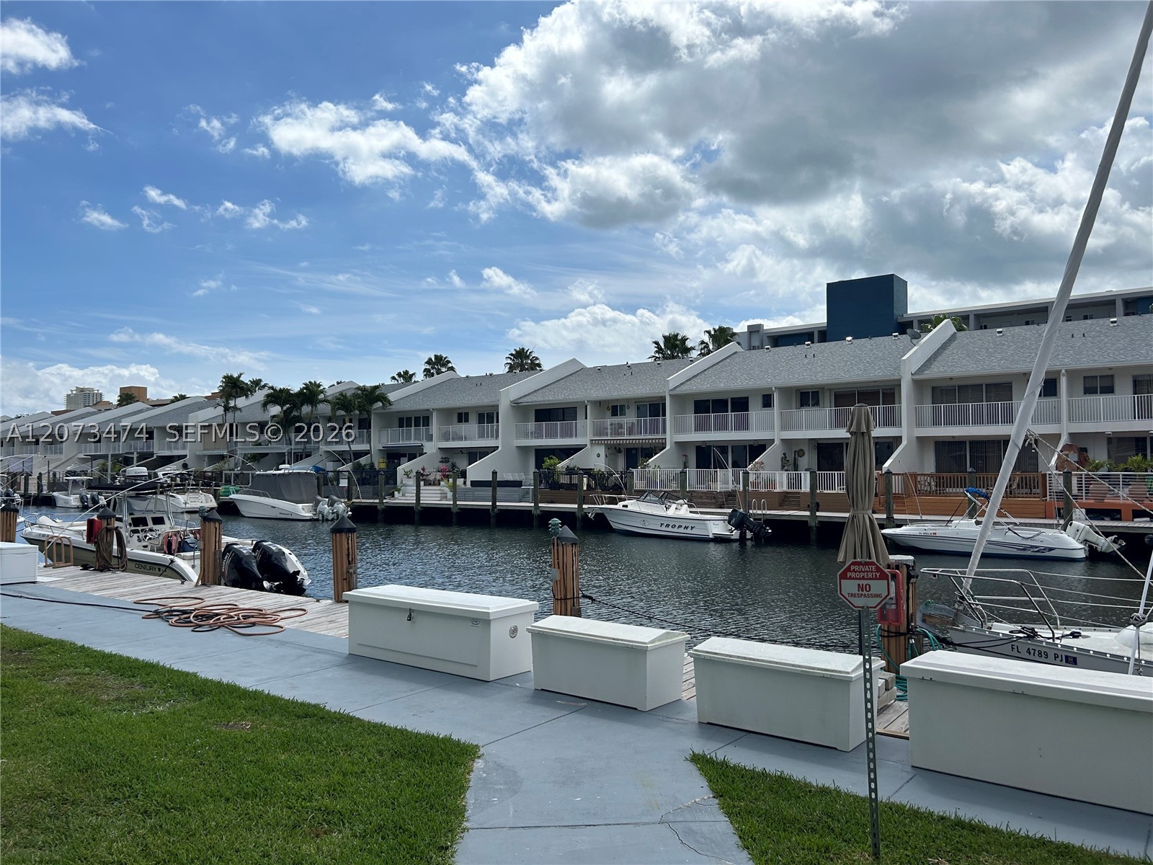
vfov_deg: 53.1
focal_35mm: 26
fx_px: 866
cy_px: 432
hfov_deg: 67.3
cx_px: 576
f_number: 1.5
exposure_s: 1/10309
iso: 50
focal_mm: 5.7
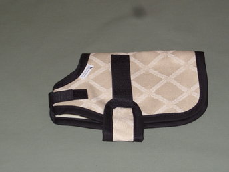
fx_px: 582
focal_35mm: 88
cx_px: 114
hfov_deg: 22.3
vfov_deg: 16.8
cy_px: 86
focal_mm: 14.3
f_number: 4.4
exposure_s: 1/60
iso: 200
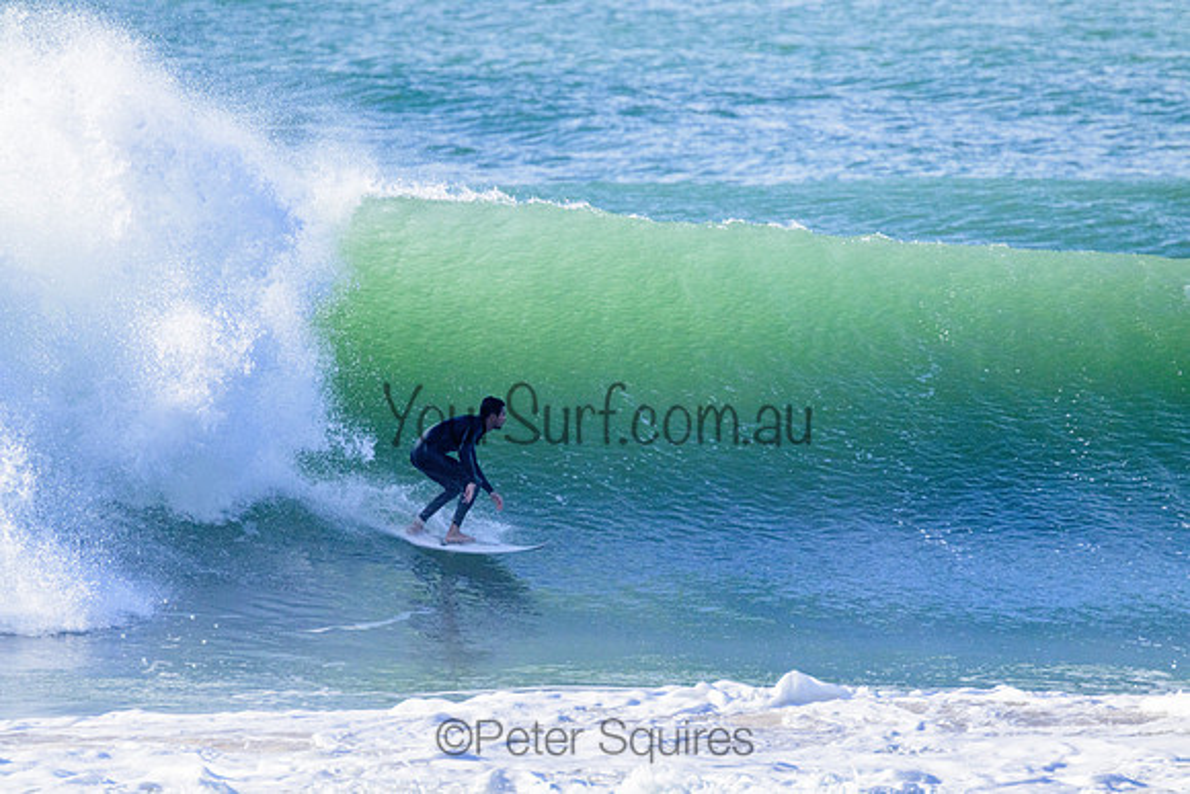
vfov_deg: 1.7
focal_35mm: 800
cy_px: 397
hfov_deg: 2.6
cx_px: 595
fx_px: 26449
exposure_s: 1/2000
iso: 2500
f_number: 11
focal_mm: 800
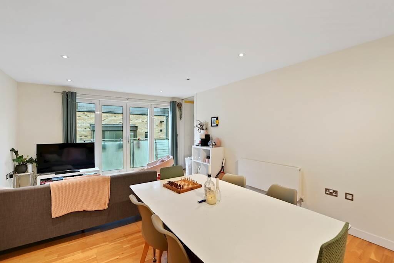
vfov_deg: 77.3
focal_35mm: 15
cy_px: 132
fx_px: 164
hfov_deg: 100.4
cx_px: 197
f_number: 5.6
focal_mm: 10
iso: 320
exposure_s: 1/3
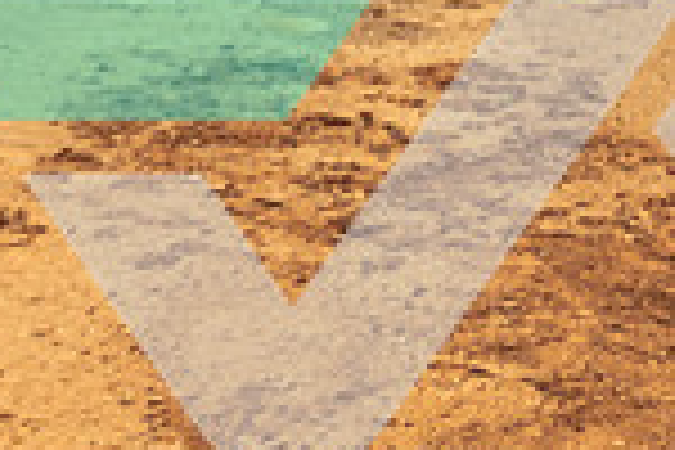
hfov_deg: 15.5
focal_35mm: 120
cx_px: 1062
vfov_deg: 10.8
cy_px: -308
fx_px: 2250
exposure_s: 1/200
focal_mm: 31
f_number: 5.6
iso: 500
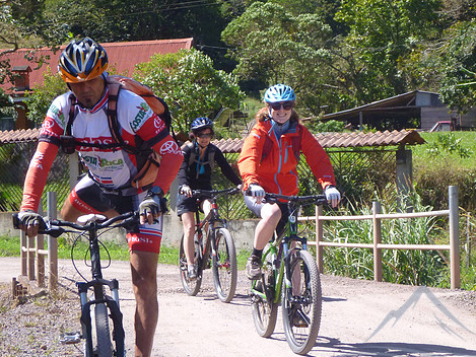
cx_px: 244
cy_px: 199
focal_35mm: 115
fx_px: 1582
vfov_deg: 12.9
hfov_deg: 17.1
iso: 320
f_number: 5.7
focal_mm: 16.6
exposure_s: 1/400
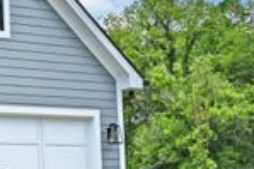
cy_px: 143
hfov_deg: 21.6
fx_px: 592
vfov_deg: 16.1
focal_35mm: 84
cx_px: -87
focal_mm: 25
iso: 110
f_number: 5.6
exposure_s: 1/250
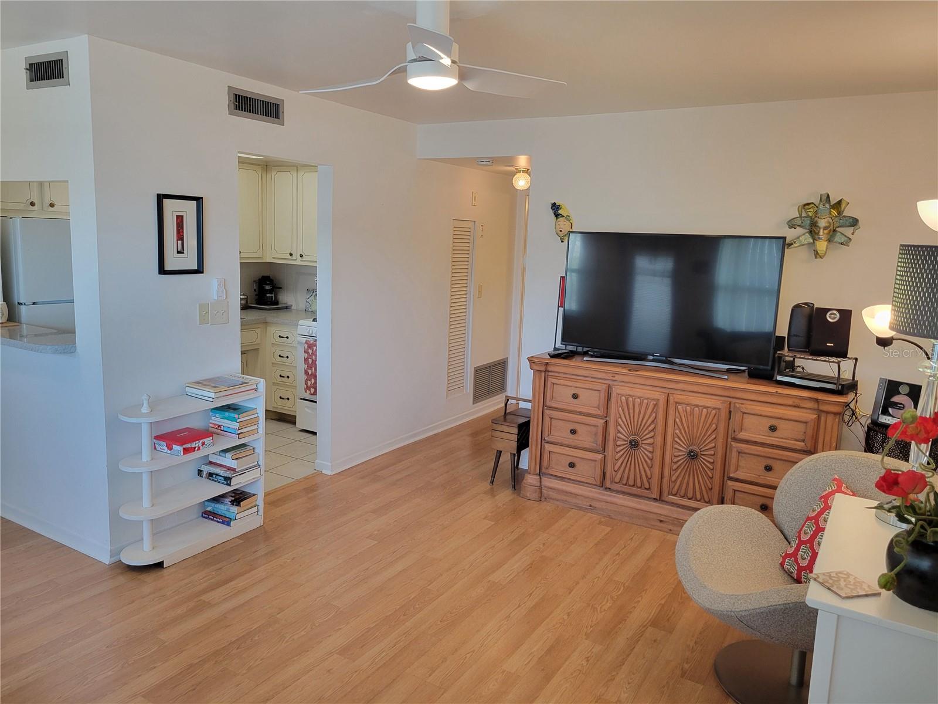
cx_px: 469
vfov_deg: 53.1
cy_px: 352
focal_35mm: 26
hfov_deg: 67.3
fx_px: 705
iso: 200
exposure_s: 1/120
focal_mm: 5.4
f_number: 1.8
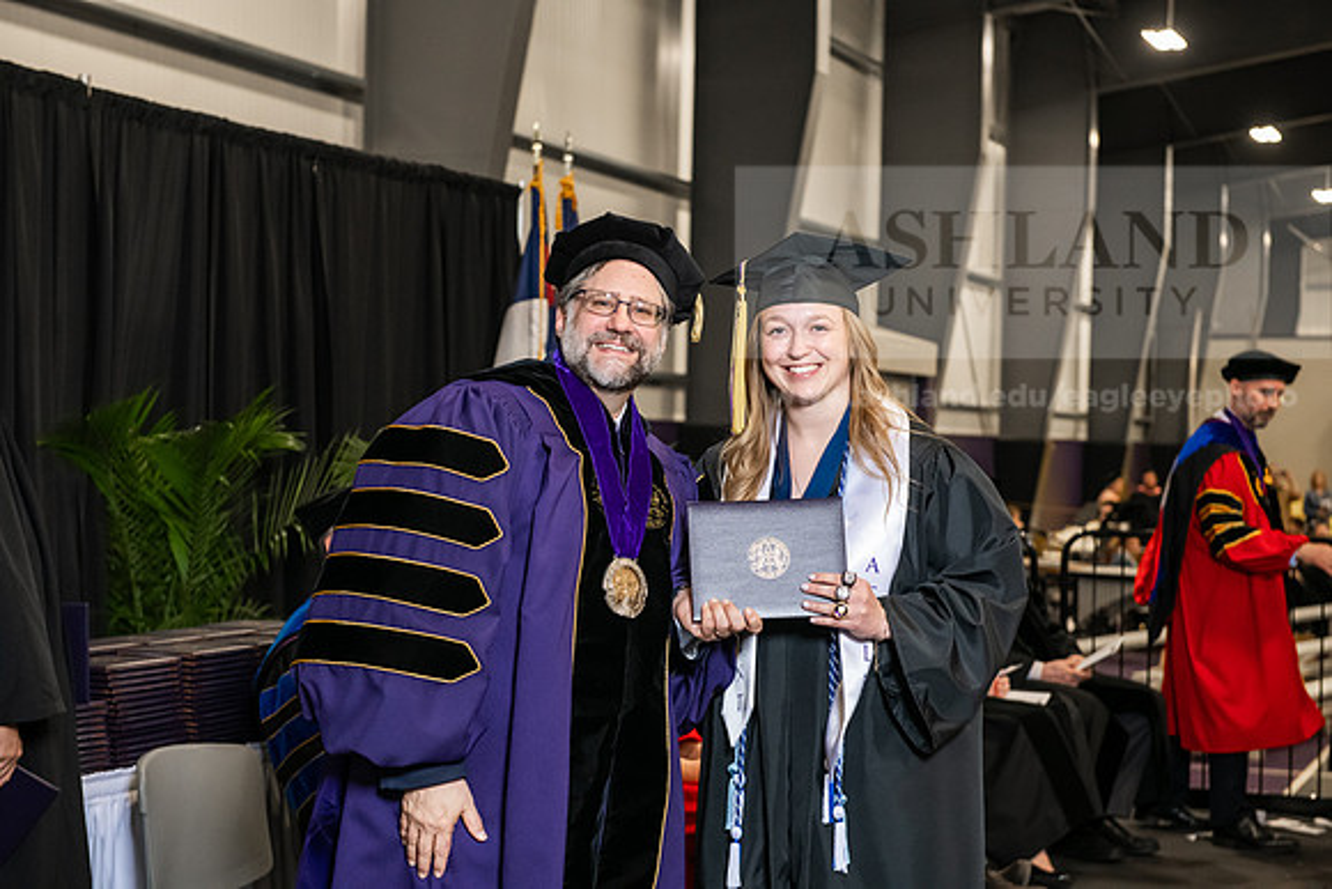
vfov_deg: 20.6
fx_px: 2442
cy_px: 444
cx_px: 666
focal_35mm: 66
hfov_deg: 30.5
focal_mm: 66
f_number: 5
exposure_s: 1/200
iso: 2500
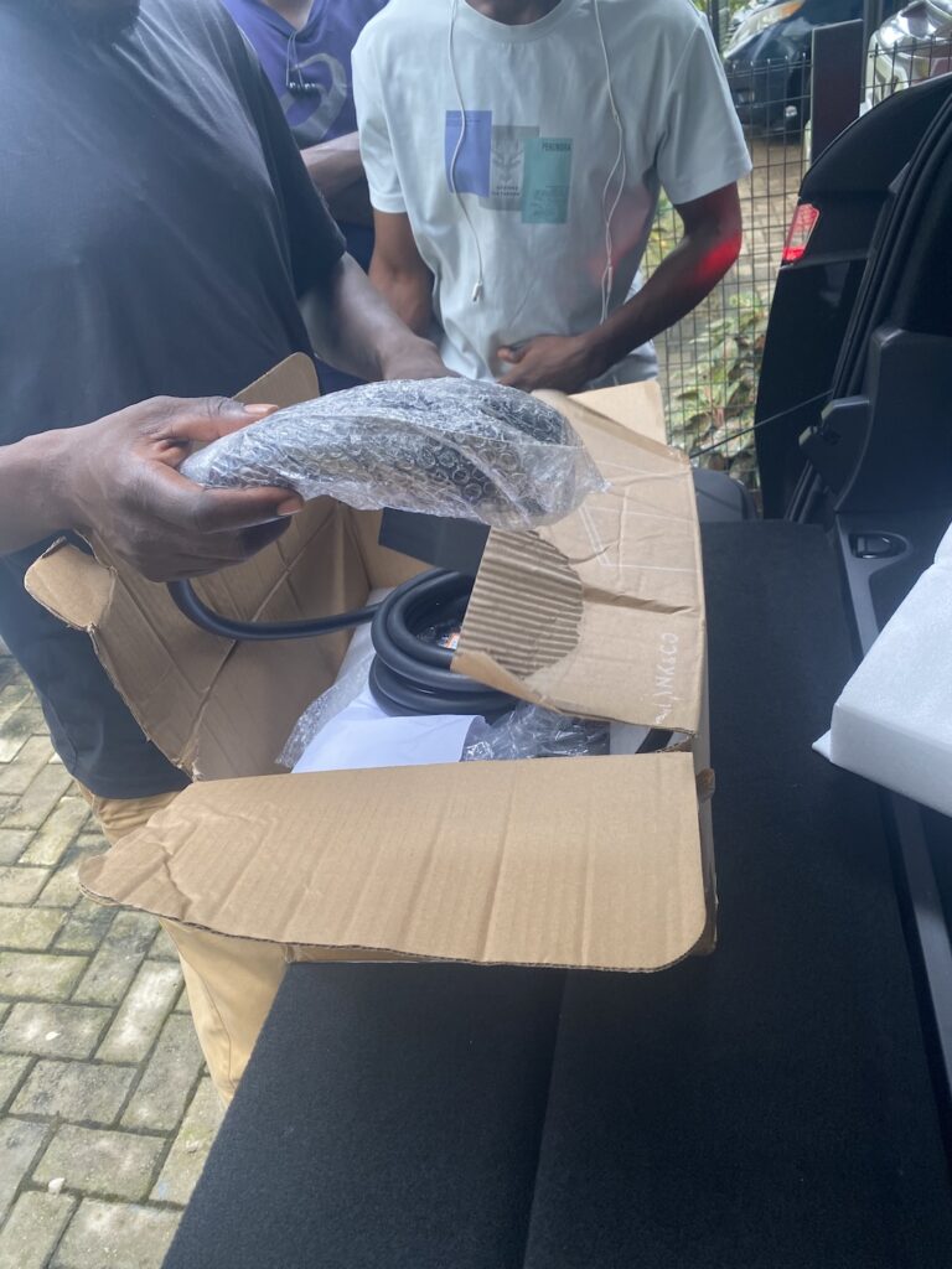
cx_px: 476
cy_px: 634
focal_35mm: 26
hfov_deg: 53.1
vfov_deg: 67.3
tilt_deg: -34.7
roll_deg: +11.5
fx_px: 953
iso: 80
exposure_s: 1/121
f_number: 1.8
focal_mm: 4.25
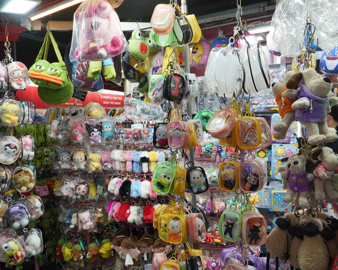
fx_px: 280
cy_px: 131
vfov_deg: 51.5
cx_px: 175
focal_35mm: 28
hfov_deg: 62.2
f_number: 11
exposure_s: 1/100
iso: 800
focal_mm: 24
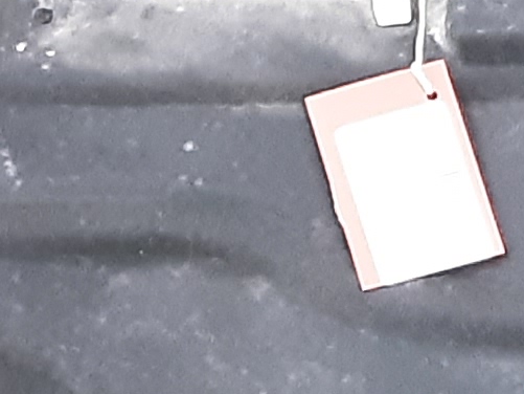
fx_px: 2665
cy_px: 329
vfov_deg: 8.4
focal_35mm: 176
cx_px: 1038
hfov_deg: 10.4
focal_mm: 2.91
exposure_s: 1/20
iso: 640
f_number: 1.9
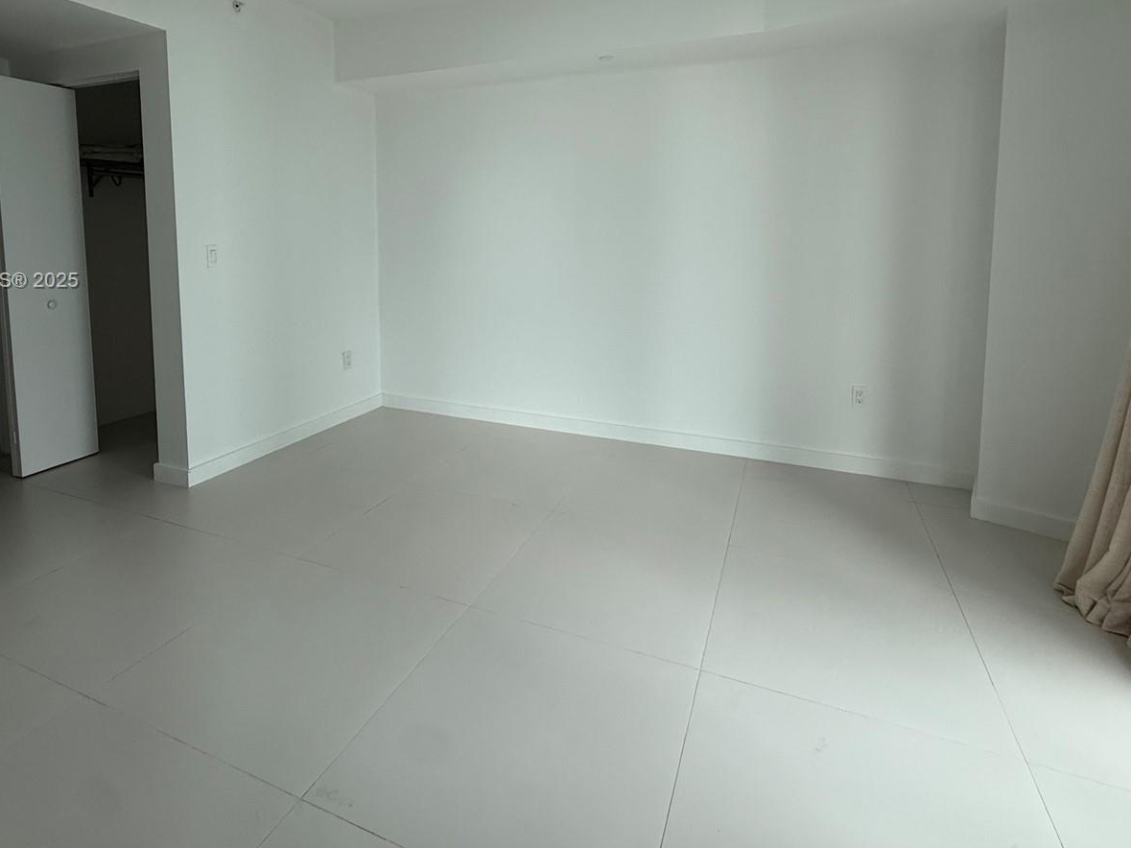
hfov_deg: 84.6
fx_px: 621
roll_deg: -0.2
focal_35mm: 19
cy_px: 282
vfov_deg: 66.8
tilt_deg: -4.9
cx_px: 539
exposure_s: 1/120
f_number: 2.2
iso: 125
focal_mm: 2.22
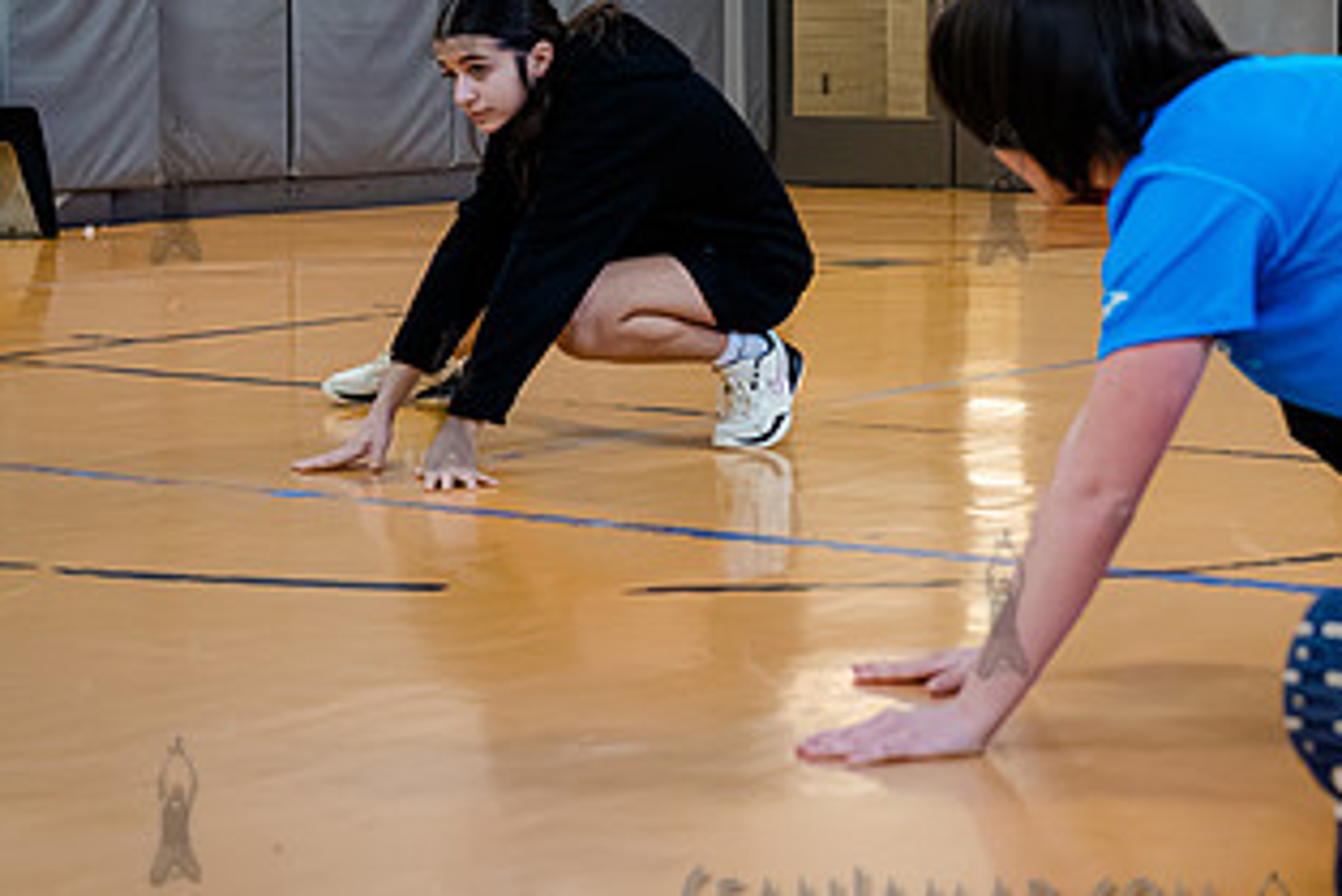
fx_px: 3170
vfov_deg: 16.0
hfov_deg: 23.7
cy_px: 189
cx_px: 999
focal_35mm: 85
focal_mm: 45
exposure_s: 1/1000
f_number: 3.5
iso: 8000
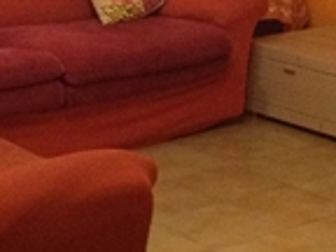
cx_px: 142
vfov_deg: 9.4
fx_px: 1514
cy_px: -42
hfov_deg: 12.7
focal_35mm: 156
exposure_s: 1/20
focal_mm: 4.28
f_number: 2.4
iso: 400
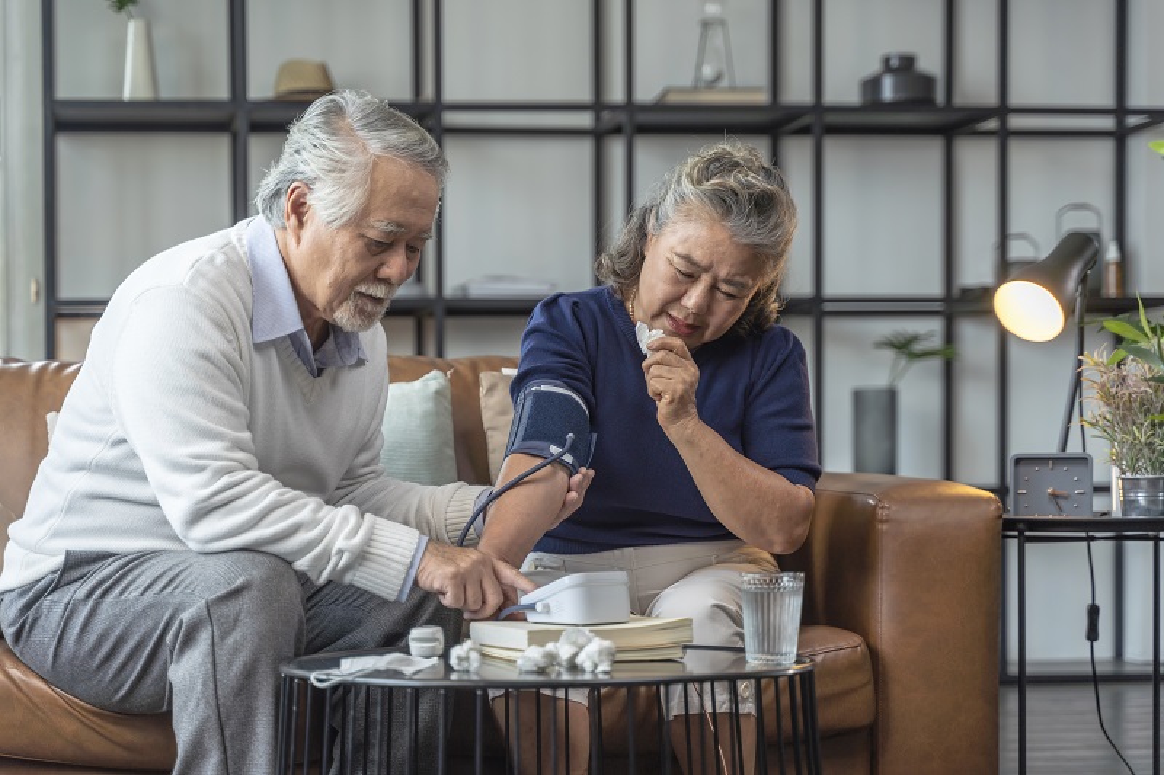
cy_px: 388
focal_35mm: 66
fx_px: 2133
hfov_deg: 30.5
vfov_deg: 20.6
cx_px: 582
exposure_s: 1/200
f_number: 2.8
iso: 125
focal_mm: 66
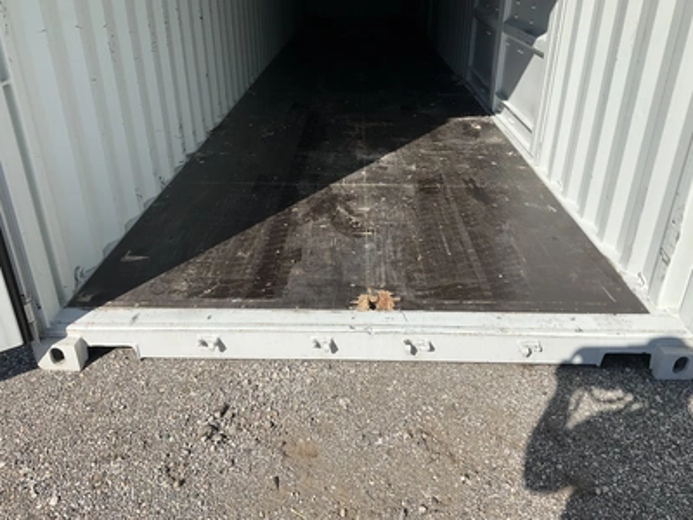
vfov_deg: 48.2
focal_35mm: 29
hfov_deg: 61.7
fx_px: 581
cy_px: 260
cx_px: 346
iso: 25
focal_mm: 3
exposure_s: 1/2058
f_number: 1.8
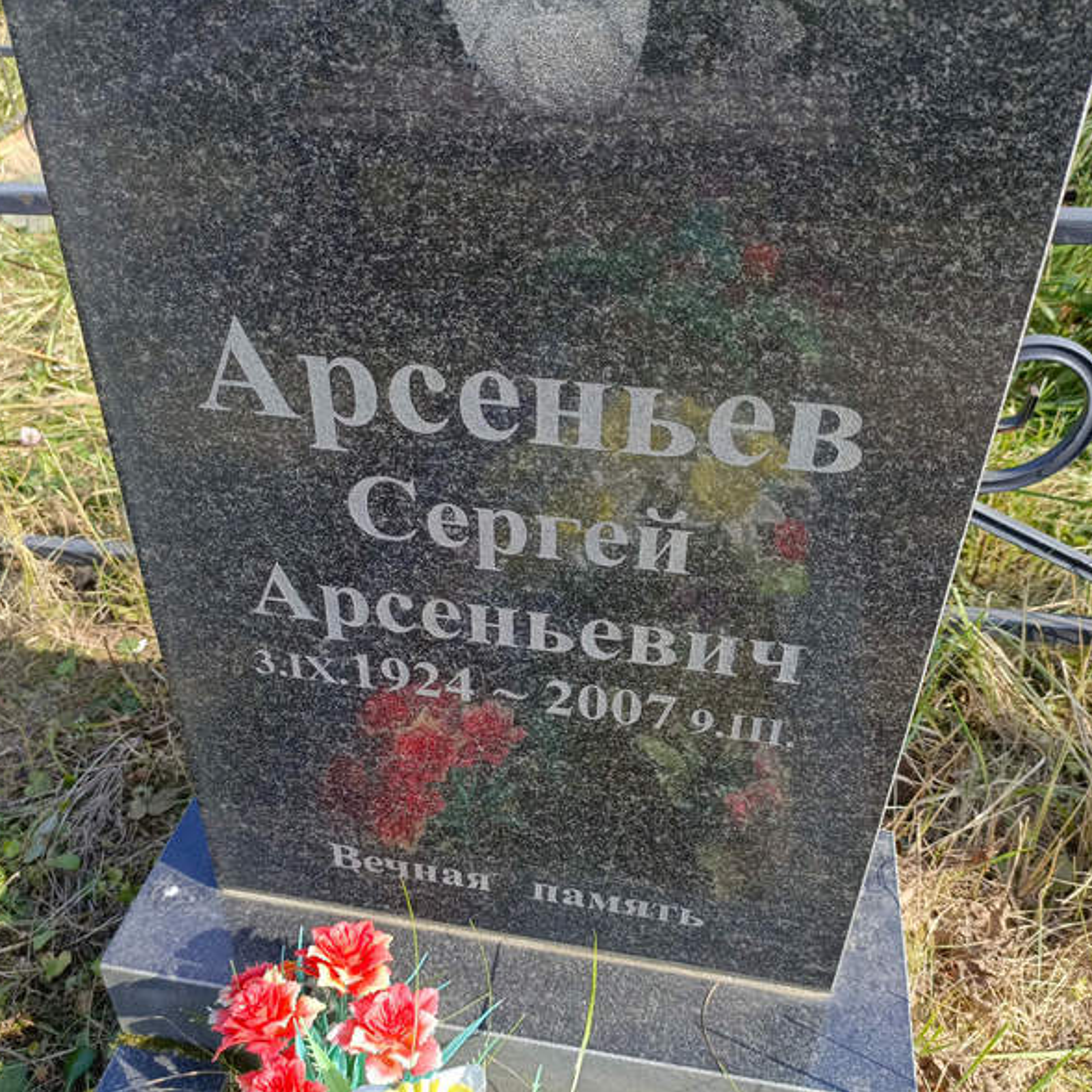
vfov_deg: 54.0
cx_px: 538
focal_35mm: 30
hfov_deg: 54.0
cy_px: 552
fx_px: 1071
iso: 108
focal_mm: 4.76
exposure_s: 1/361
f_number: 1.69
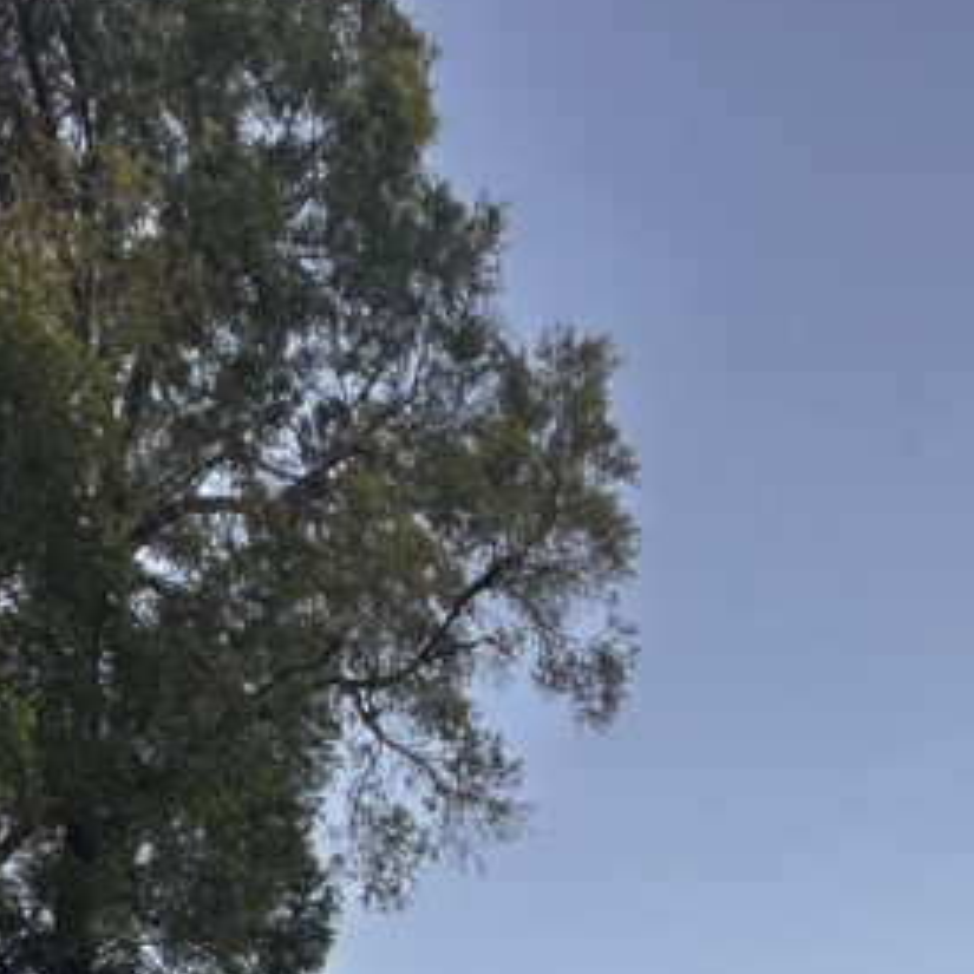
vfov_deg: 22.4
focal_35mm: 46
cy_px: 1732
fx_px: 1464
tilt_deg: +12.0
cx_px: 754
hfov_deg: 35.8
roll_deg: -1.6
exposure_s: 1/99
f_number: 2.2
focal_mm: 2.22
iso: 64
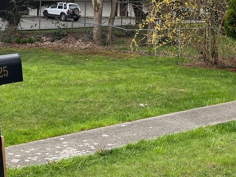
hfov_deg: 28.9
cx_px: 95
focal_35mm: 67
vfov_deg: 21.4
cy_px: 17
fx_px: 457
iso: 50
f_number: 1.6
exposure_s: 1/631
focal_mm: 5.1
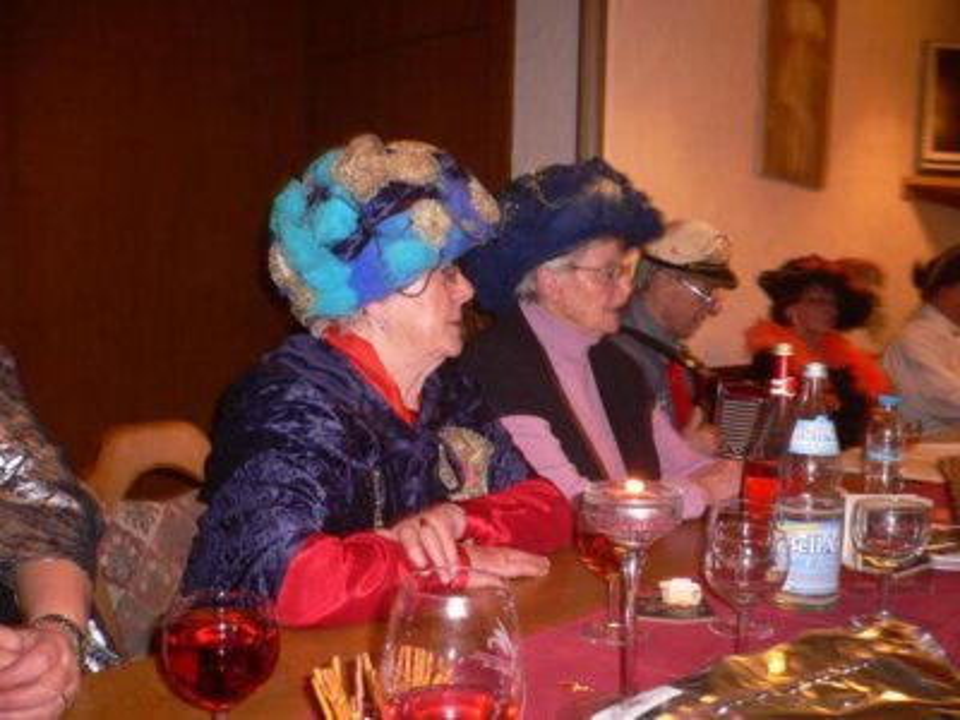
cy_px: 360
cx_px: 480
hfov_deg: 52.6
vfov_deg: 40.7
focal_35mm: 35
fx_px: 971
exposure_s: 1/8
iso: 100
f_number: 2.8
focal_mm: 5.8
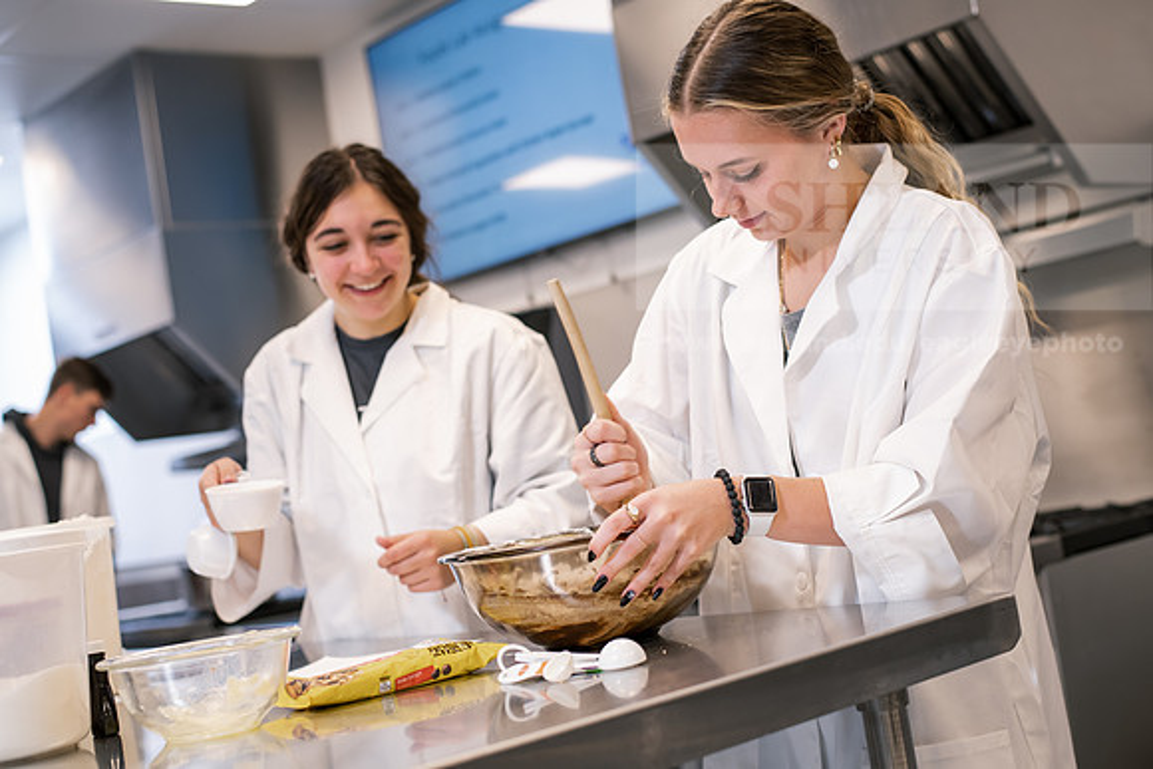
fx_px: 1602
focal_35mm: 50
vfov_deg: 27.0
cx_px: 576
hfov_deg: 39.6
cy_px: 384
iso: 640
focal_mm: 50
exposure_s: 1/200
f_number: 3.2
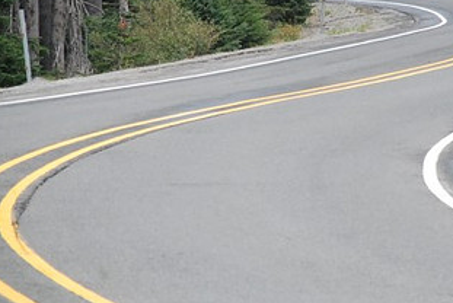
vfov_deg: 3.6
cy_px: 40
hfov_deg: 5.4
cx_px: 350
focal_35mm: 378
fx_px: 4760
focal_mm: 135
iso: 1600
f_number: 5.6
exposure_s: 1/1600
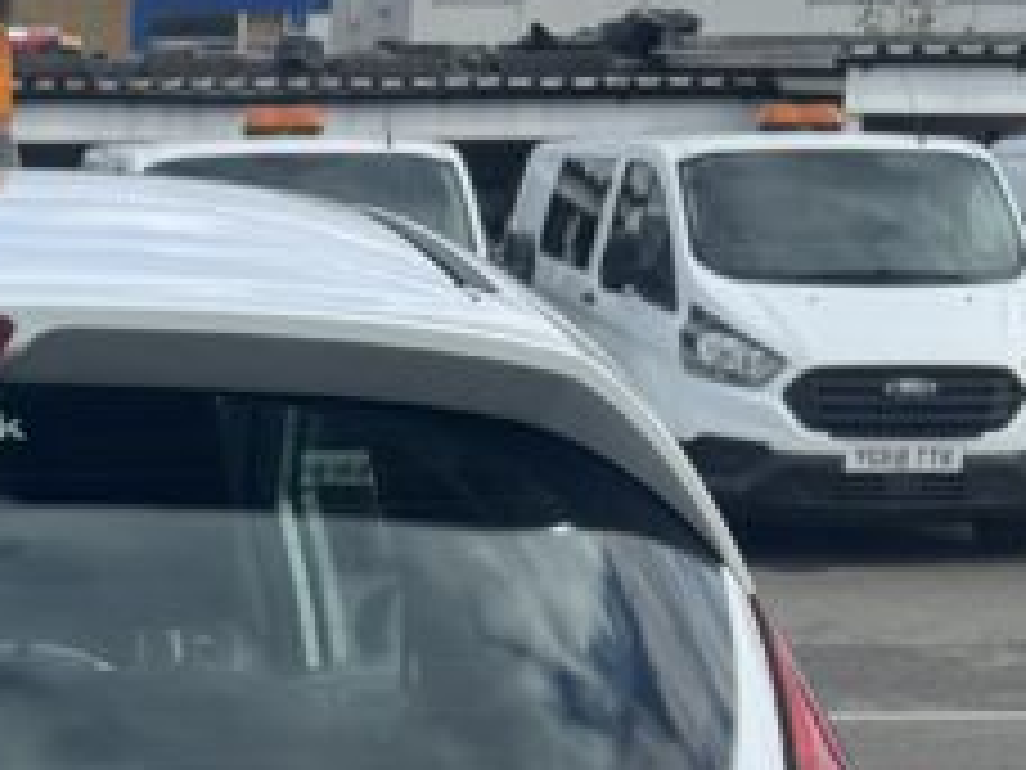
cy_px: 1247
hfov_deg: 17.2
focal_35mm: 108
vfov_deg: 12.8
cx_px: -288
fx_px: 3201
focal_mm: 6.76
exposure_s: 1/4310
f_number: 1.78
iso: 80
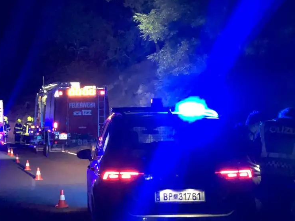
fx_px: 716
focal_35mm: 84
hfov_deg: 23.0
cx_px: 62
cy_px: 153
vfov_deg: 17.5
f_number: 2.4
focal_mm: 6
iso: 200
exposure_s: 1/8
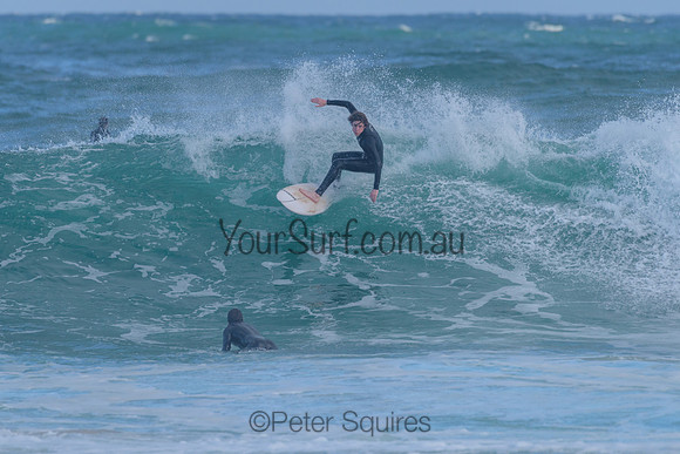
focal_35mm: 613
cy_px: 180
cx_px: 305
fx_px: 11573
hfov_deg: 3.4
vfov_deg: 2.2
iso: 360
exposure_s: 1/2000
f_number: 5.6
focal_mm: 500
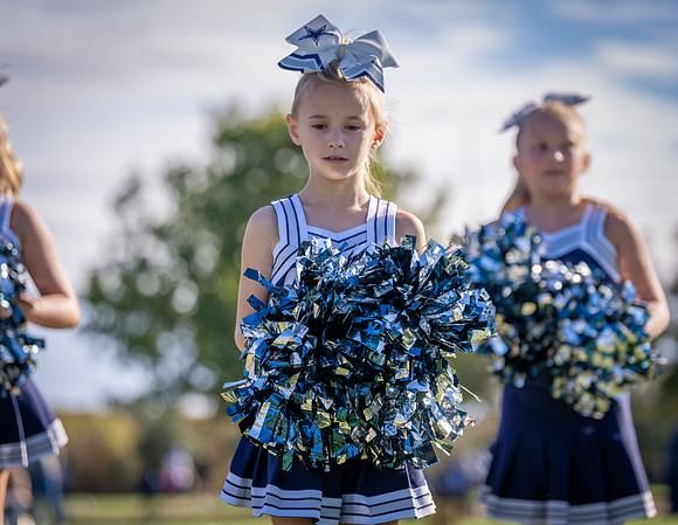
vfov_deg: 10.6
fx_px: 2831
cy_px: 249
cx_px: 354
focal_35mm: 143
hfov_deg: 13.7
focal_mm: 123
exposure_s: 1/1250
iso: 100
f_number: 2.8
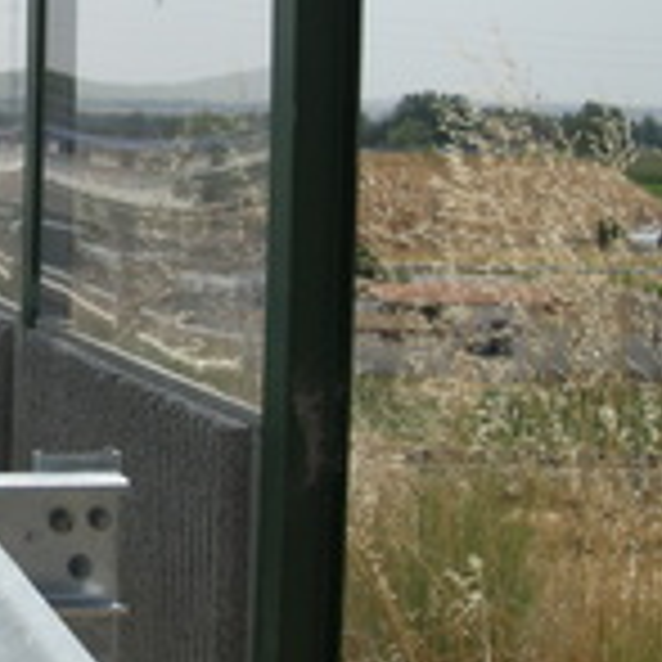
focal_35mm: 100
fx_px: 2164
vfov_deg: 17.4
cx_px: -288
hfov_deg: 16.1
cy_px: 243
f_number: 8
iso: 64
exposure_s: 1/192
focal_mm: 7.9
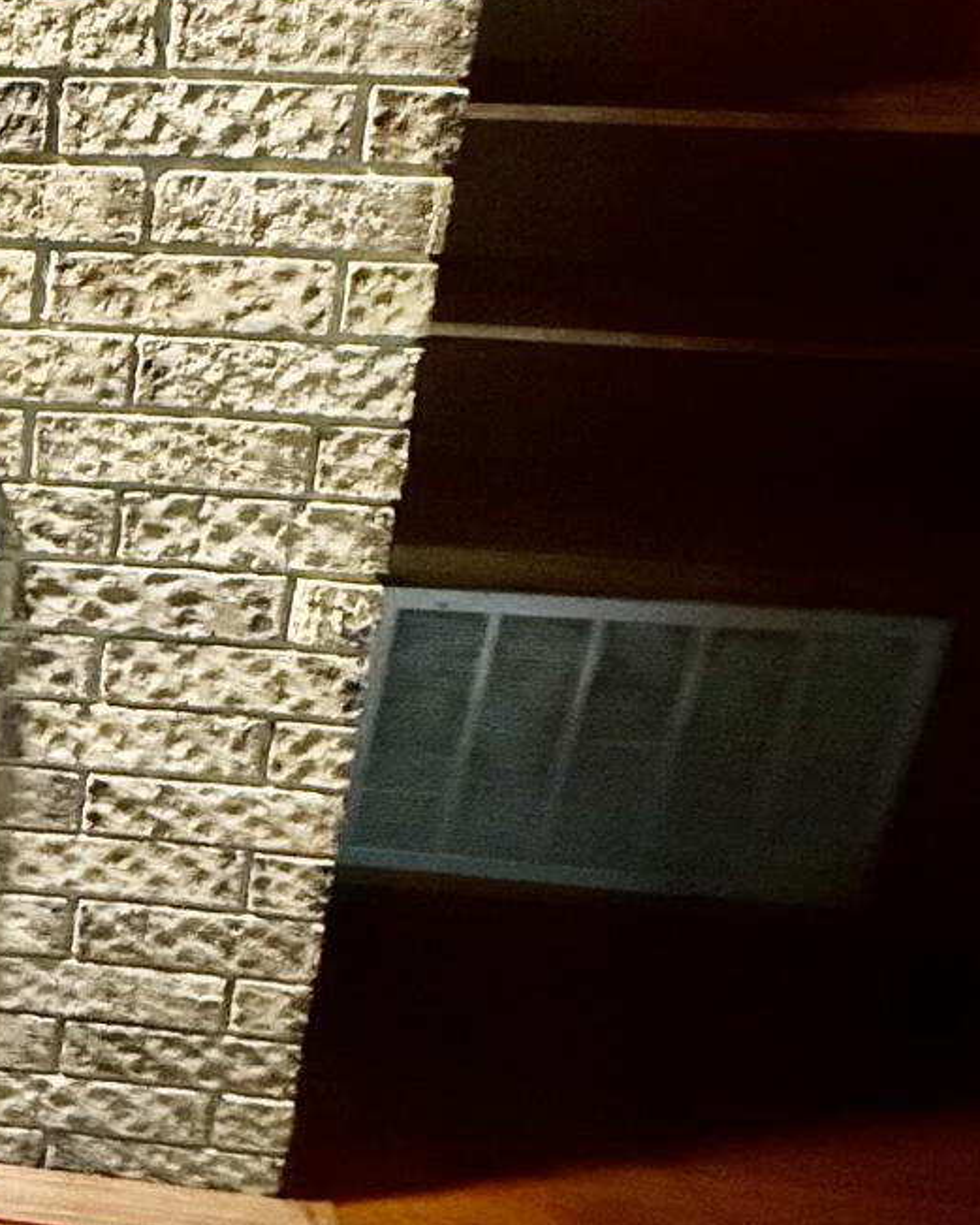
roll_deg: -1.0
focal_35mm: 42
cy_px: 231
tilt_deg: -17.6
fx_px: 1522
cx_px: -389
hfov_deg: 27.6
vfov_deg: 41.8
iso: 1250
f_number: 2.2
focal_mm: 2.22
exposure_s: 1/60
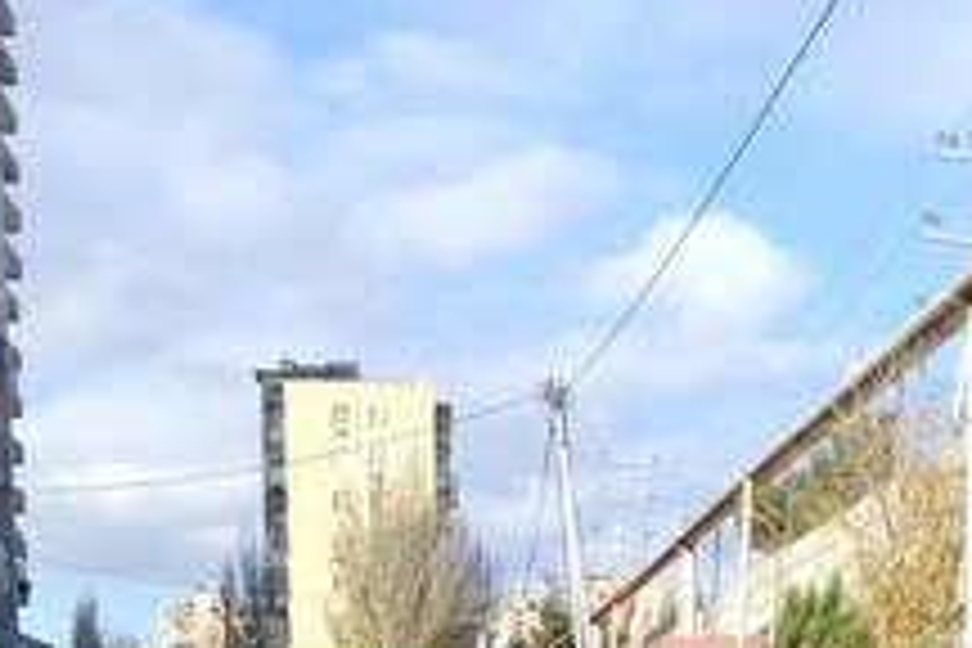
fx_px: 1998
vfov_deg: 16.1
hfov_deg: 27.3
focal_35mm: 74
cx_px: 482
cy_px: 1102
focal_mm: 3.3
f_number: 2.2
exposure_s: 1/747
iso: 50
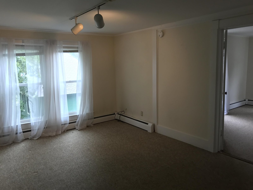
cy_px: 95
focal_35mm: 28
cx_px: 126
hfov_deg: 63.4
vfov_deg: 49.7
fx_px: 205
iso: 64
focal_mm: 3.99
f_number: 1.8
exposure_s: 1/30
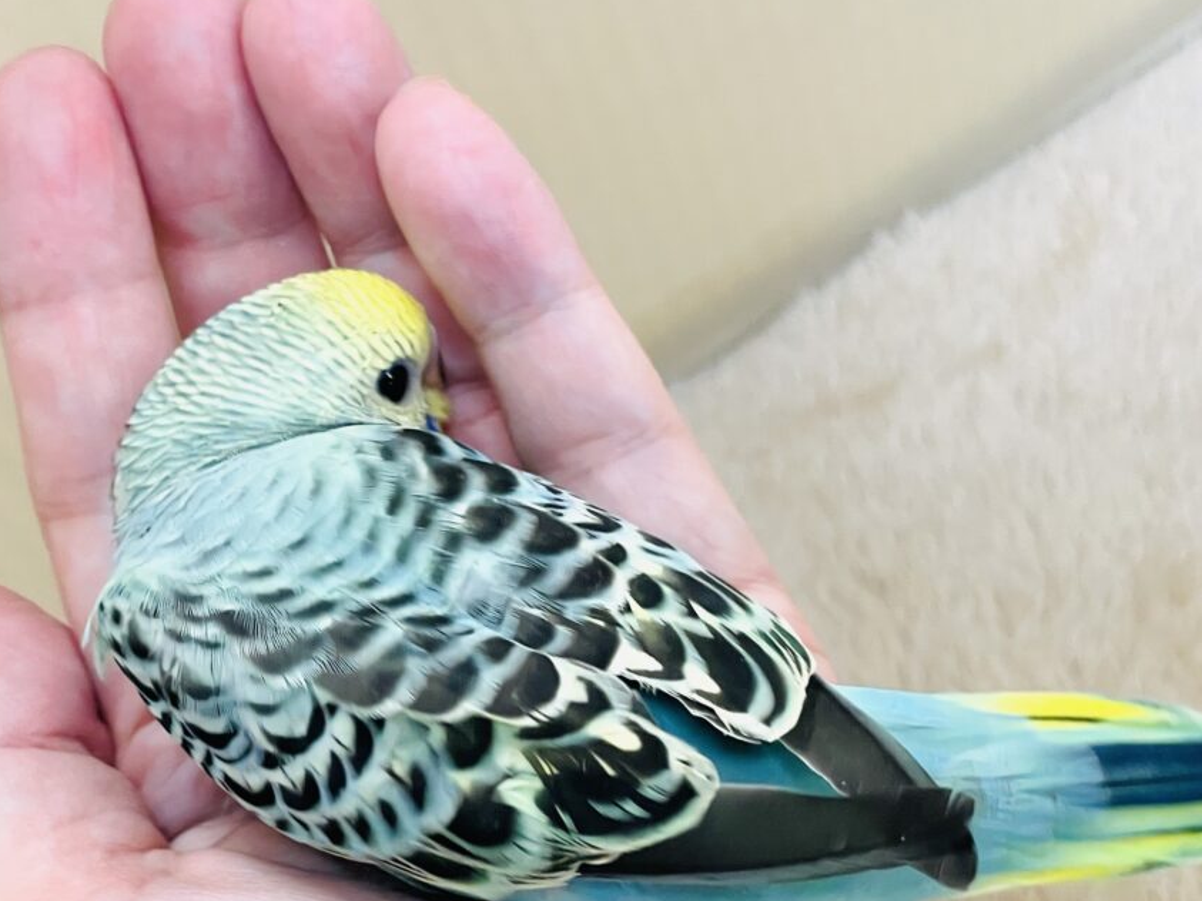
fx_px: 2569
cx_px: 689
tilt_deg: -65.2
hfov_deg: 26.3
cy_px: 589
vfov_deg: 19.8
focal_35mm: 74
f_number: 2
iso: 125
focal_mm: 6
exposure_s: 1/99
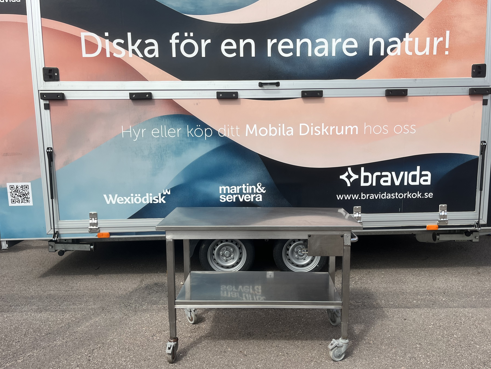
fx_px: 411
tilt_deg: -8.7
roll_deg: +0.4
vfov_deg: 48.2
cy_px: 195
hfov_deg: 61.6
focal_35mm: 29
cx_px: 254
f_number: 1.6
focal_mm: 5.1
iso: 50
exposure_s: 1/2755
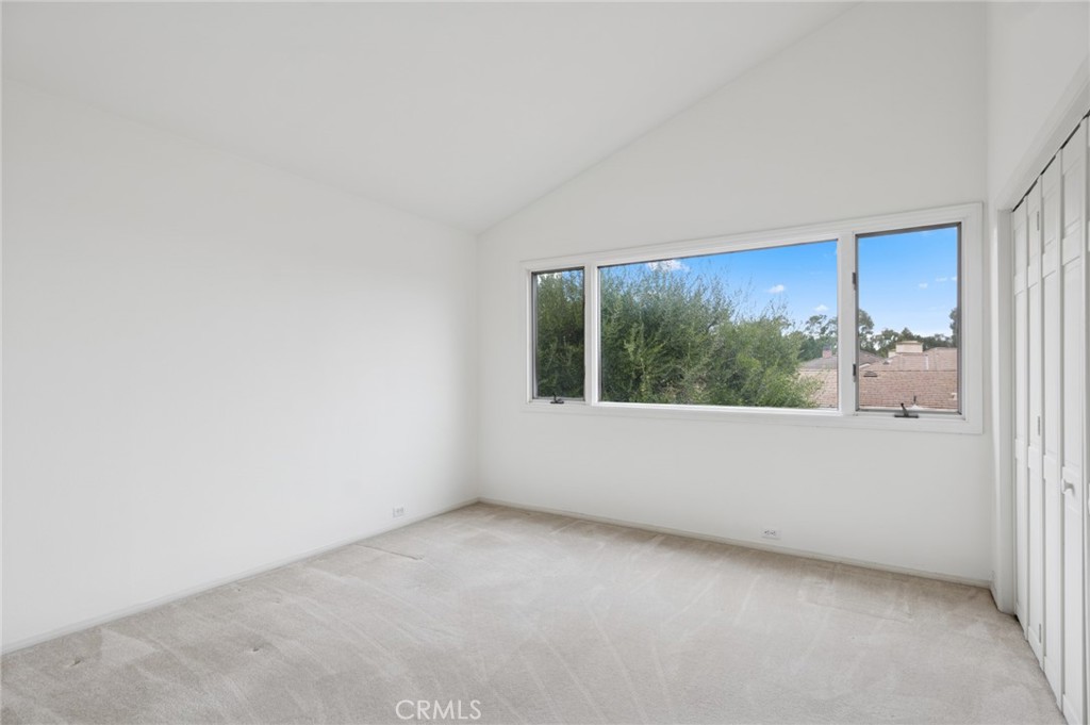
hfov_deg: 90.0
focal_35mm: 18
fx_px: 545
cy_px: 362
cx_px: 545
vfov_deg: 67.3
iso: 200
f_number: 8
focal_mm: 18
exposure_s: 1/40
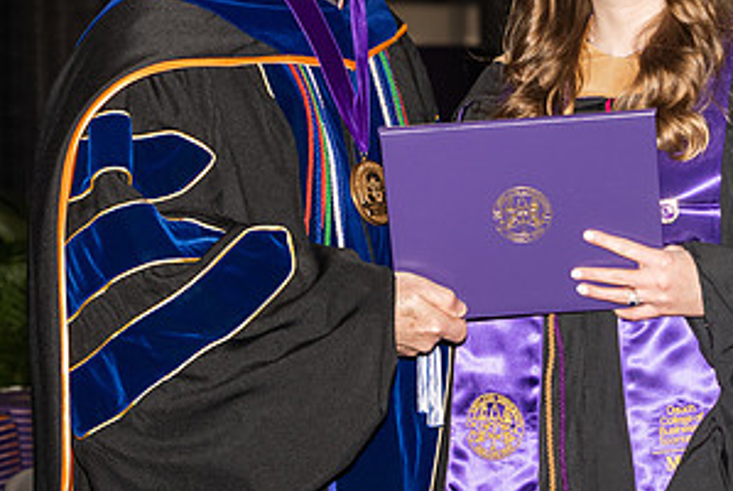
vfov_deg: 8.9
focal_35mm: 155
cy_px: 134
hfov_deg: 13.2
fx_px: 3159
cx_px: 451
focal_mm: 80
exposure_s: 1/200
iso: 1000
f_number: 5.6
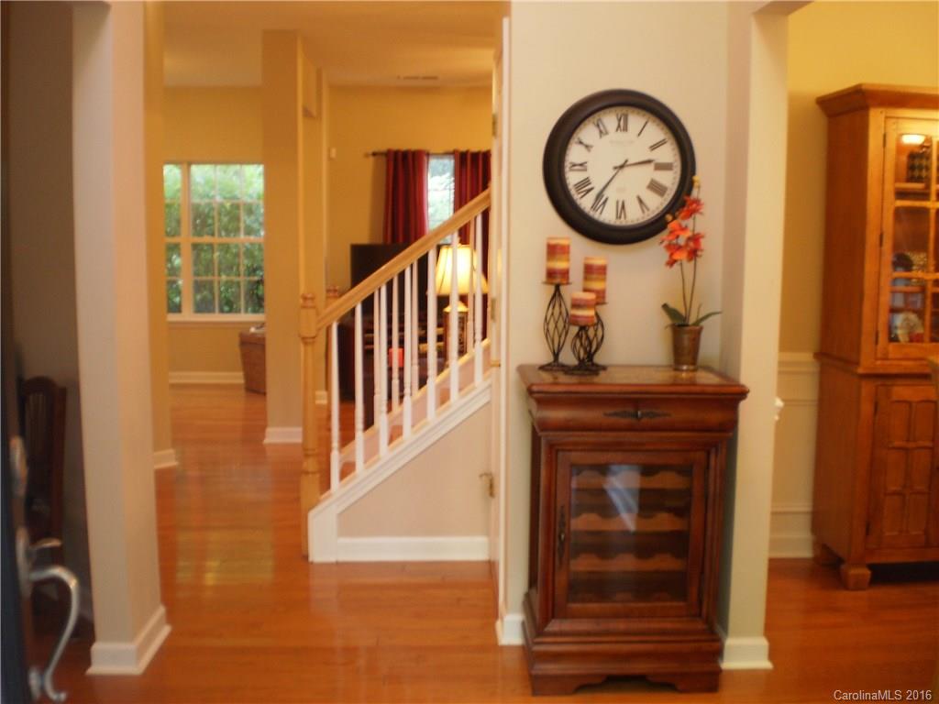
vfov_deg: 39.7
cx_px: 470
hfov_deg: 51.4
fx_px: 977
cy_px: 352
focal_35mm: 36
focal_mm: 6.3
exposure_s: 1/4
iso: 125
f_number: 3.1
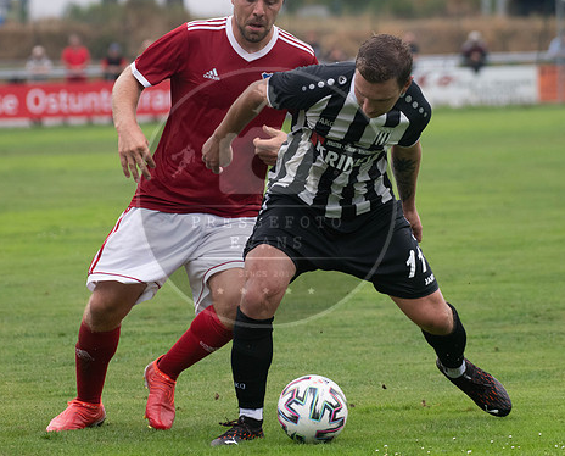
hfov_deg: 6.4
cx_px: 269
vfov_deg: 5.1
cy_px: 173
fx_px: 5065
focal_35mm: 302
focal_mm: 200
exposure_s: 1/1600
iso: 1000
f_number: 5.6
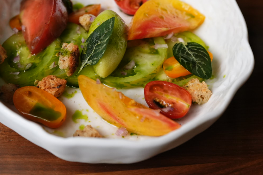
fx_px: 511
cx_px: 91
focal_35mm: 70
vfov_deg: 19.3
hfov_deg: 28.7
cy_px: 37
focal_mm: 43
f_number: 4
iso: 2500
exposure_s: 1/50
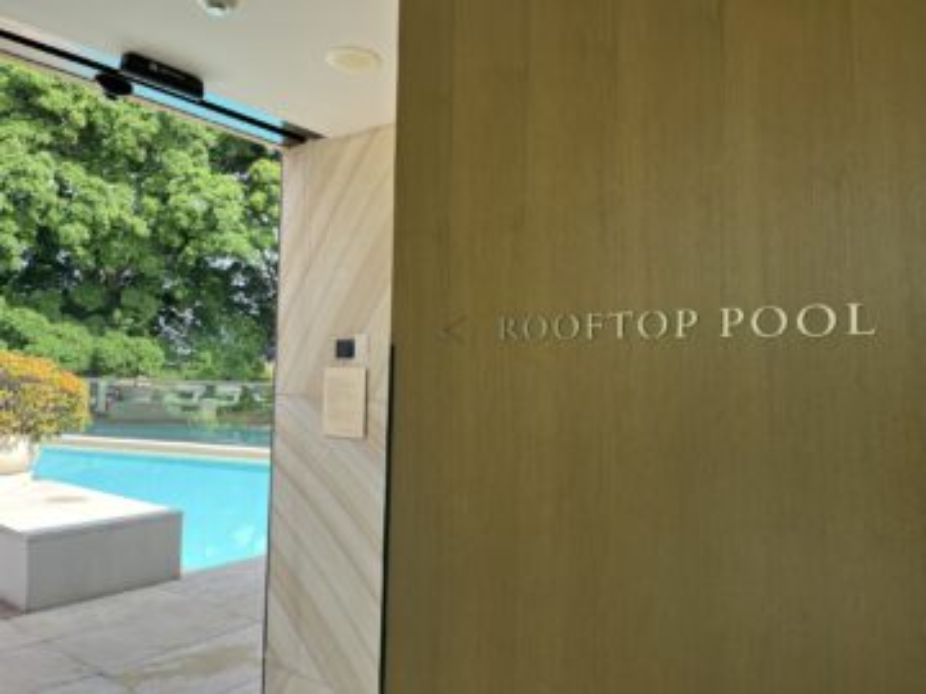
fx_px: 696
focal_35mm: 26
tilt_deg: +1.5
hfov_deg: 67.3
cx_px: 463
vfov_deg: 53.1
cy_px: 347
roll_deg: -1.3
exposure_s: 1/580
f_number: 1.6
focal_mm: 5.1
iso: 50
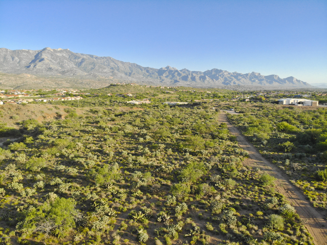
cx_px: 164
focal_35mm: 24
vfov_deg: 56.8
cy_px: 122
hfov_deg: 71.6
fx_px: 227
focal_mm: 4.5
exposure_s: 1/460
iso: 100
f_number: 2.8
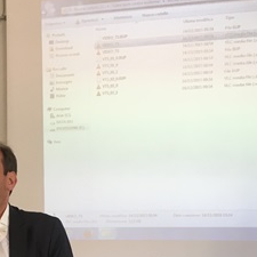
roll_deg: +0.2
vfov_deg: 22.7
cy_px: 260
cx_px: 29
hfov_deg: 23.1
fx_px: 613
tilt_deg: -2.1
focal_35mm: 73
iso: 32
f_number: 2.2
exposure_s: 1/33
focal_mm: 4.15
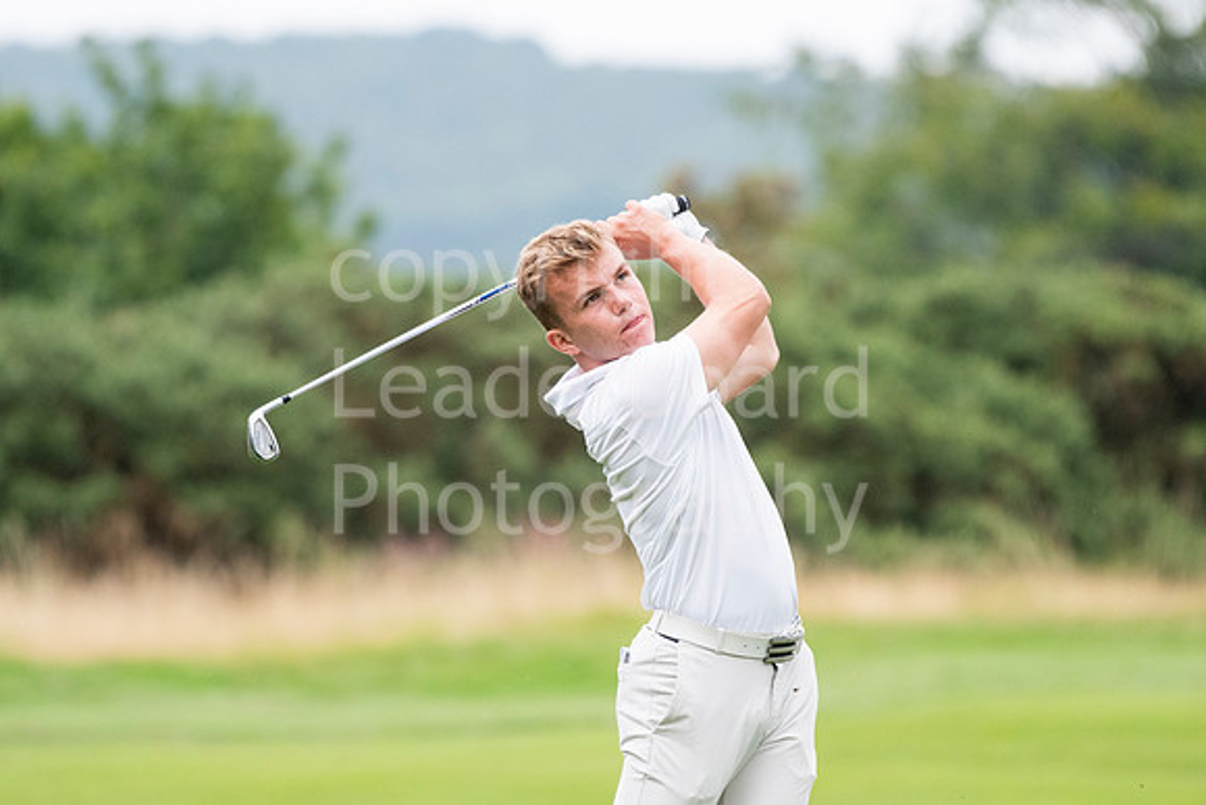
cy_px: 402
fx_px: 20606
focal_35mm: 615
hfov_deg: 3.4
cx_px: 603
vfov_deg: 2.2
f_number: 5.6
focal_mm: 410
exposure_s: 1/1250
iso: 2000
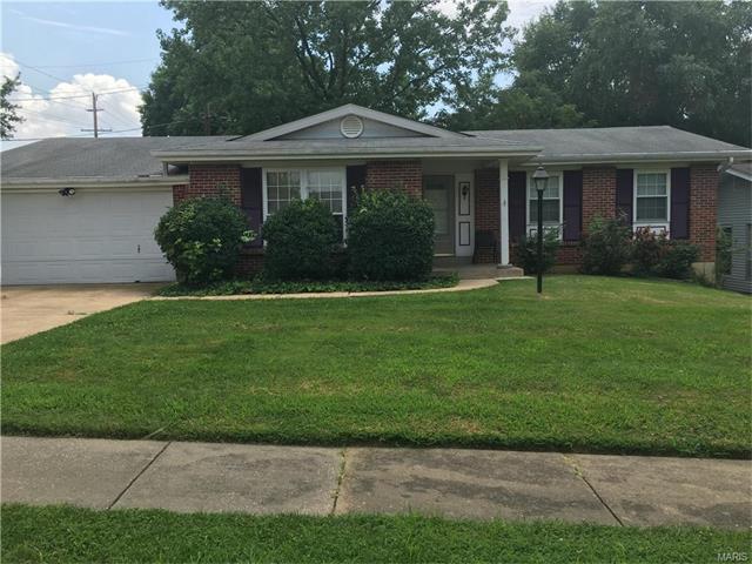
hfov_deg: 61.7
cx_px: 376
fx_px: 630
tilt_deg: -3.8
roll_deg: +1.0
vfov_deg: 48.2
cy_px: 282
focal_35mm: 29
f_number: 2.2
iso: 25
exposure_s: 1/962
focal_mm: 4.15
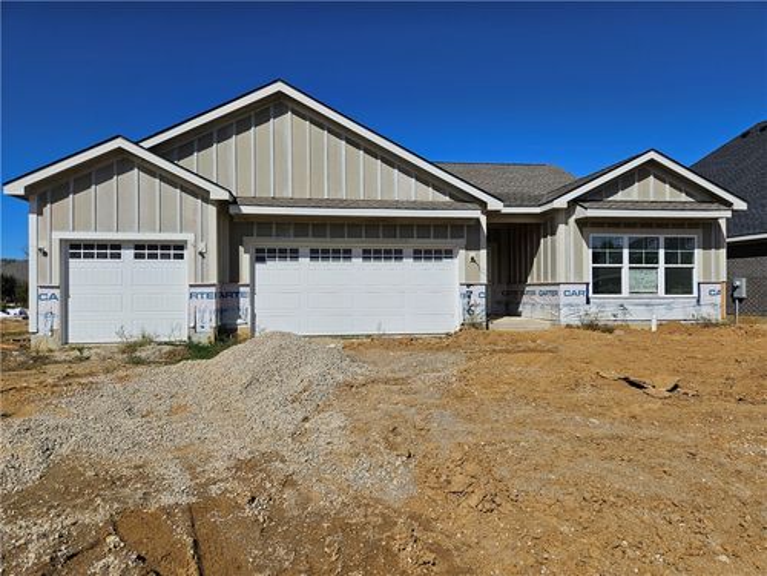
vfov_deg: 58.9
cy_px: 288
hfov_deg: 73.9
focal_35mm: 23
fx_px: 510
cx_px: 384
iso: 25
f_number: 1.8
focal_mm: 5.4
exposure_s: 1/5000
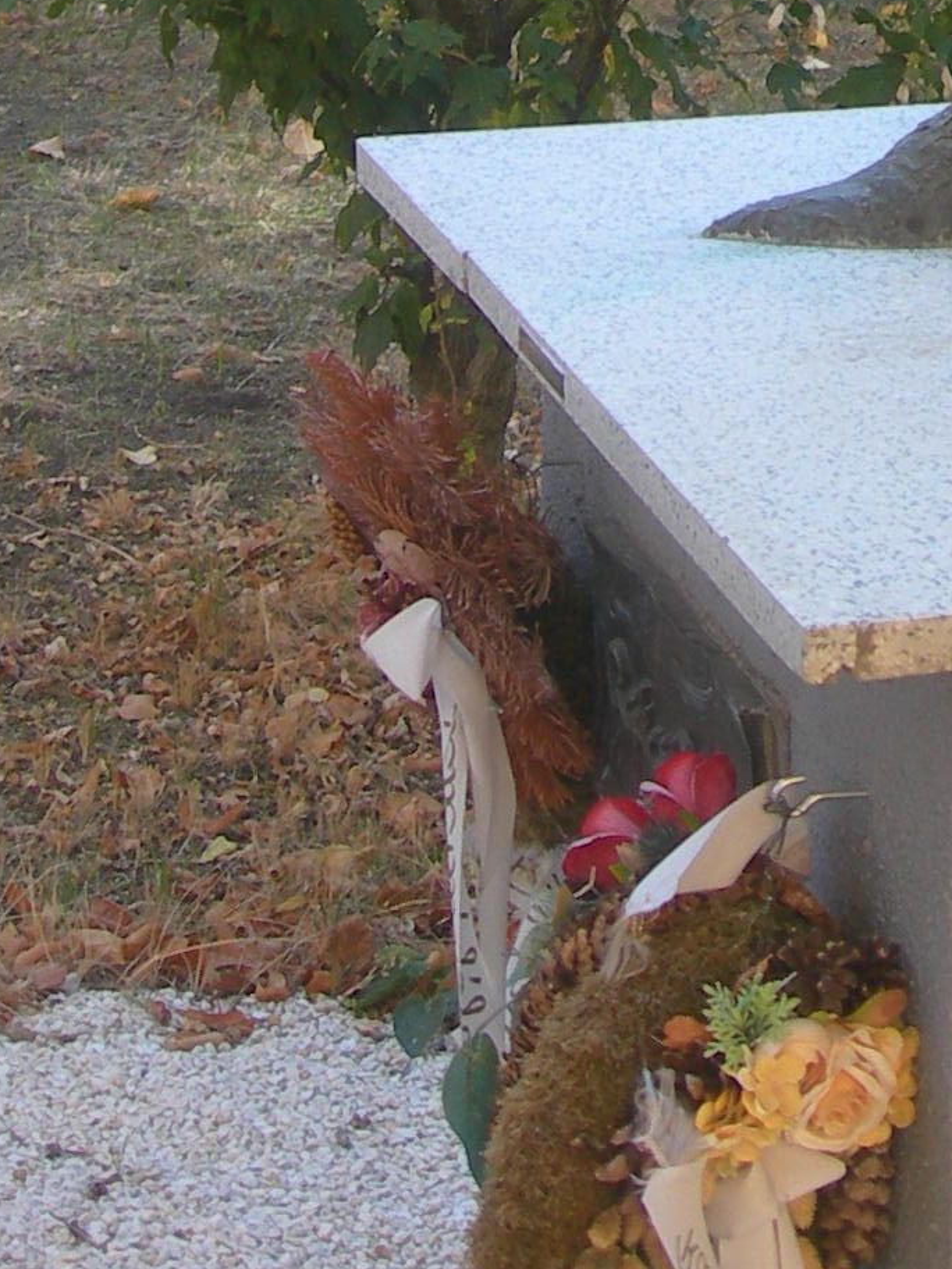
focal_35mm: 128
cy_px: -711
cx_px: 1063
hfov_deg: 11.4
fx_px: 4694
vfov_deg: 14.3
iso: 50
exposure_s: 1/108
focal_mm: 7.8
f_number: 2.8
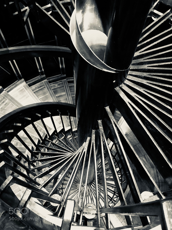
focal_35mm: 28
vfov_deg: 63.4
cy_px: 115
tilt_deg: -61.3
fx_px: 186
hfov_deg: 49.7
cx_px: 86
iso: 100
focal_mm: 4
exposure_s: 1/5
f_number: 1.8
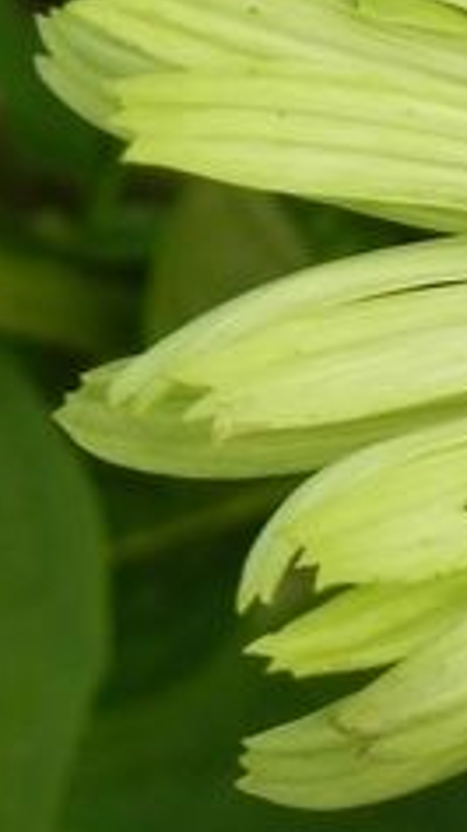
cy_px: 411
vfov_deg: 7.8
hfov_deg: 4.3
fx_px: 6087
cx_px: 1039
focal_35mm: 276
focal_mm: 13.4
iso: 160
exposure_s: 1/60
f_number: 4.5
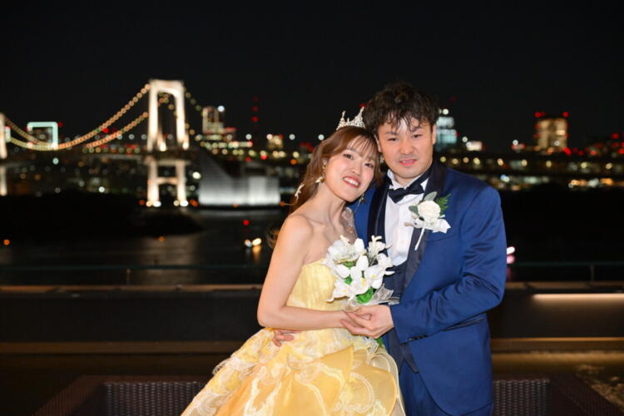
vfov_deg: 23.0
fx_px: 1023
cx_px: 312
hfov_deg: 33.9
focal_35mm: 59
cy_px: 208
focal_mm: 59
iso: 4000
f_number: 4
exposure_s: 1/100
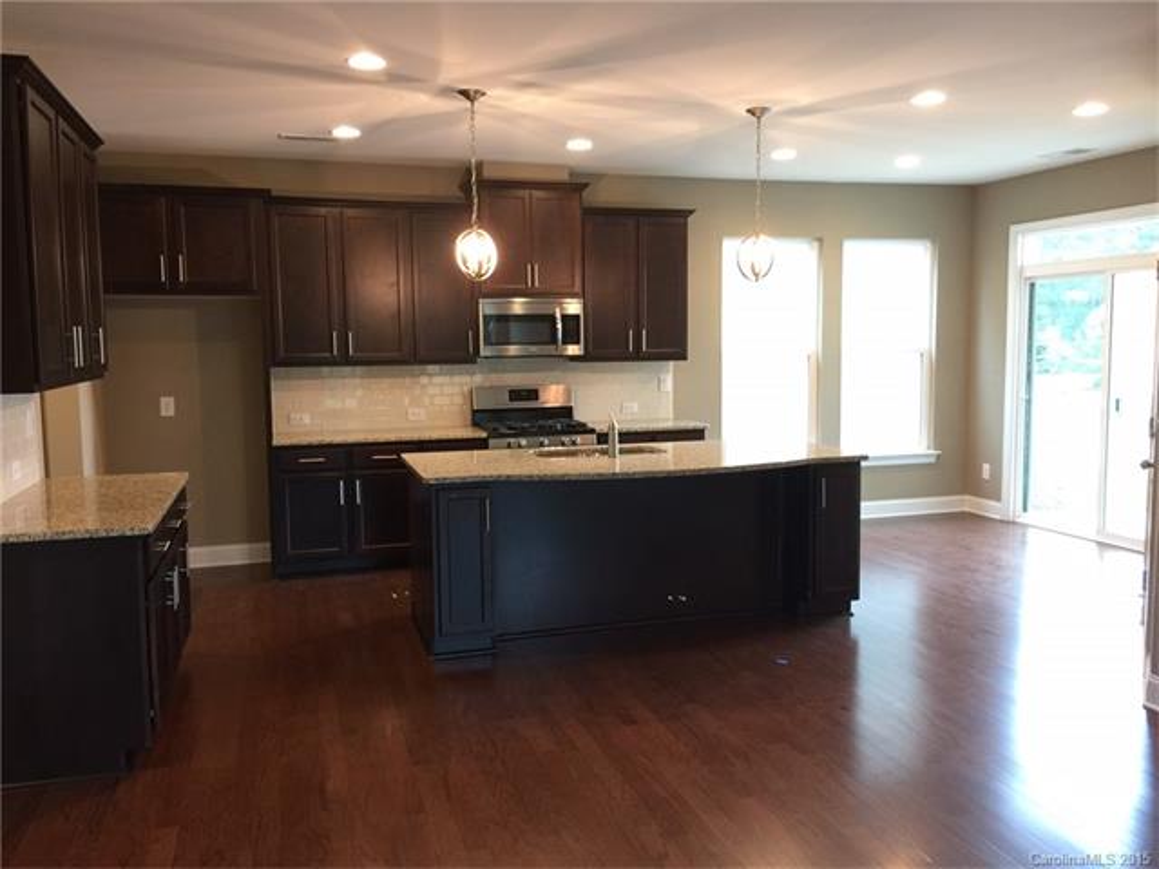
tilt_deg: -4.8
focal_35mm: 29
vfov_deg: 48.2
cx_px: 580
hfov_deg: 61.7
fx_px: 971
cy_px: 434
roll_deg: +0.0
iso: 50
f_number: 2.2
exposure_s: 1/15
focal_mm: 4.15
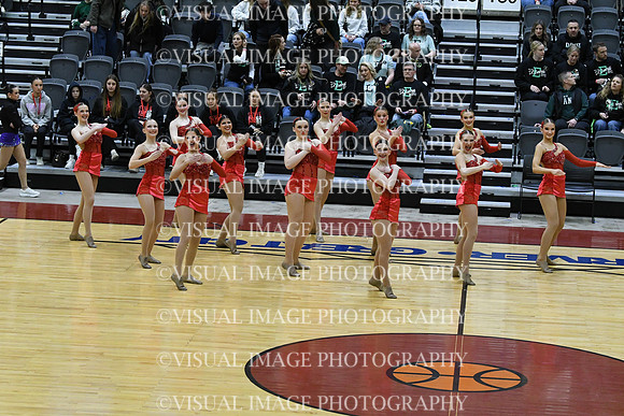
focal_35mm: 117
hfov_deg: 17.5
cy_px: 208
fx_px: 2028
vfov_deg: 11.7
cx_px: 312
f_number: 4
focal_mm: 78
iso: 5000
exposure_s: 1/500
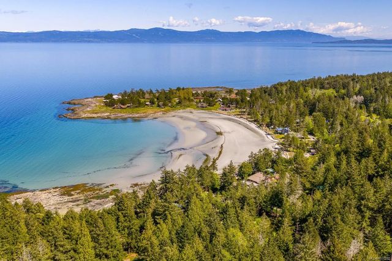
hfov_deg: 65.5
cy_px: 130
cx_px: 196
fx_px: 305
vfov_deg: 46.4
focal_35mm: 28
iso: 100
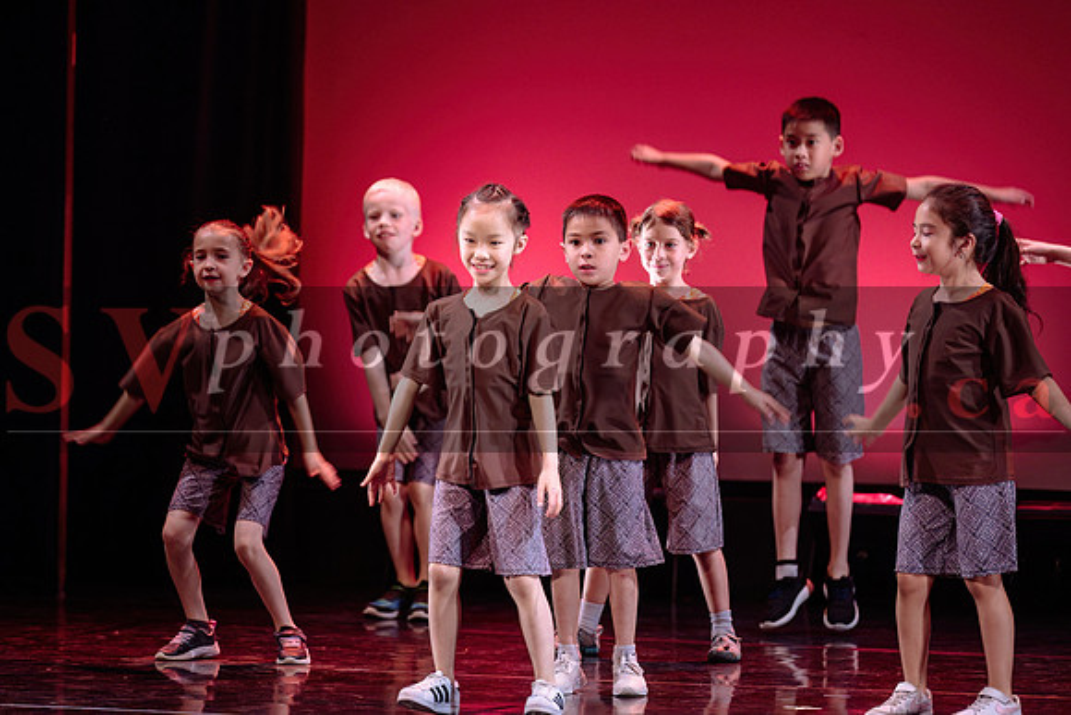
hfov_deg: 10.1
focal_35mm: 204
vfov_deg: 6.8
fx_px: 6056
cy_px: 314
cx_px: 456
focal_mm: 175
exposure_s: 1/200
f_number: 2.8
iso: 1600
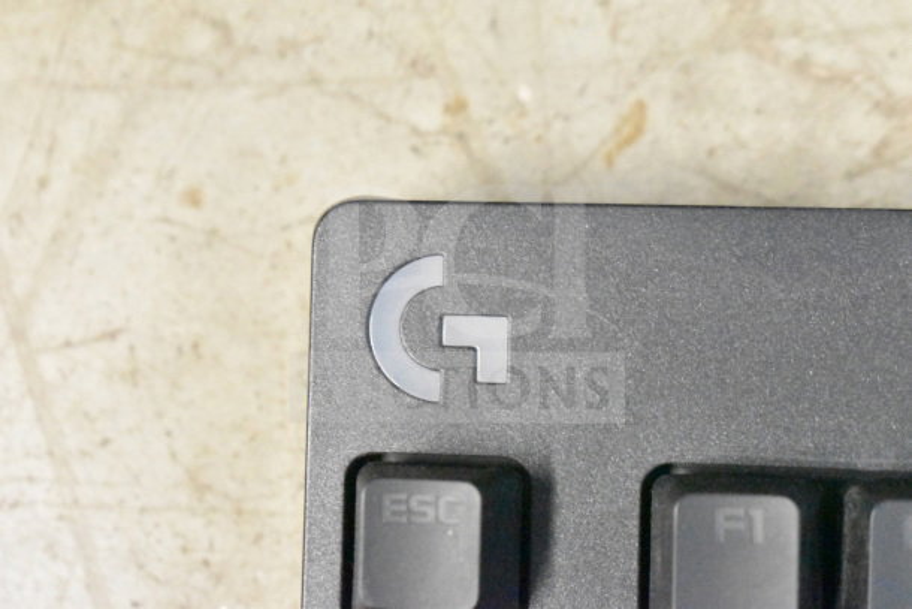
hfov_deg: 24.6
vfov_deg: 16.6
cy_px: 304
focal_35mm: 82
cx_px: 456
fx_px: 2090
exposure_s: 1/60
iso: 25600
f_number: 5.6
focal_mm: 55
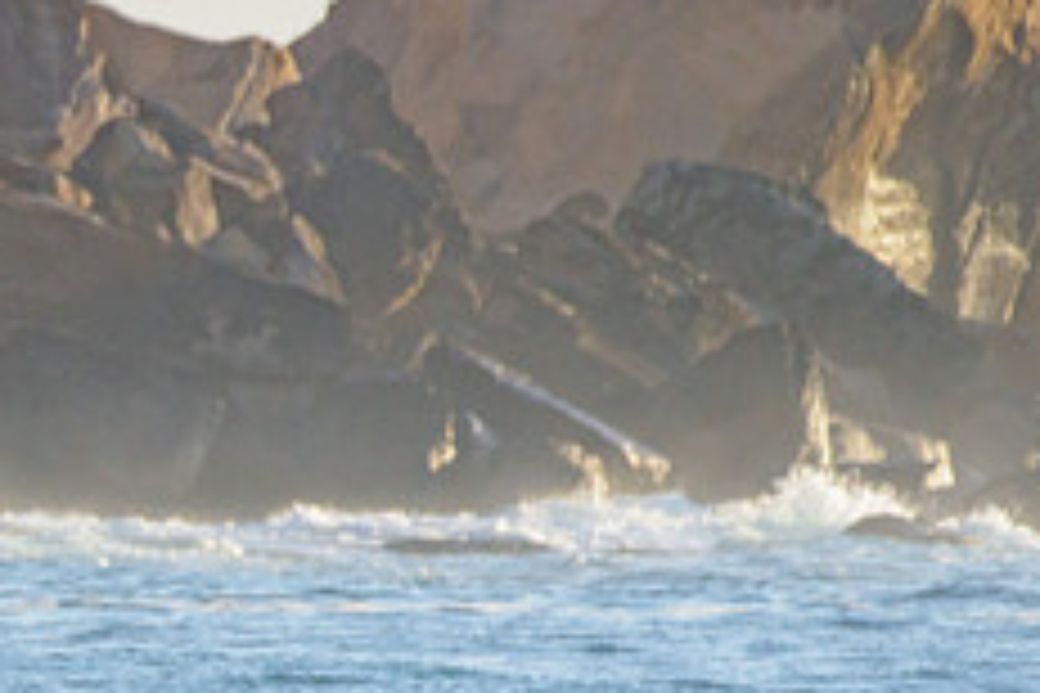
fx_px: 44485
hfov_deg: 1.3
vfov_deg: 0.9
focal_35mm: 1540
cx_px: -531
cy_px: 682
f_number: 5.6
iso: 400
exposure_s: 1/2000
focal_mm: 500
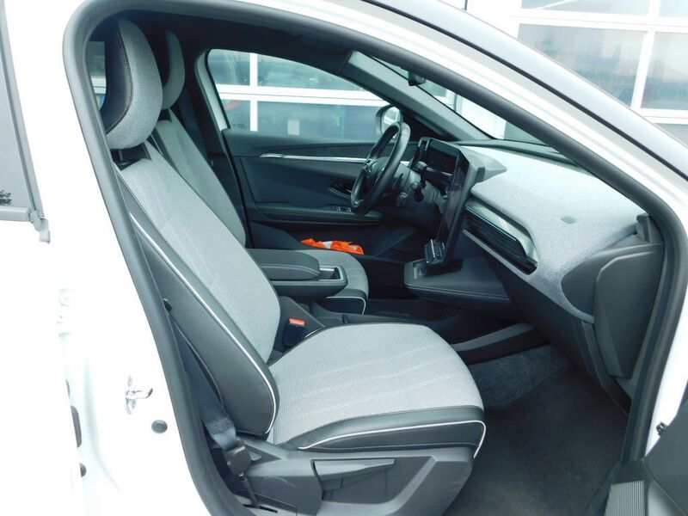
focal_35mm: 28
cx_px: 344
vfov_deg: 49.7
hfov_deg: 63.4
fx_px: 557
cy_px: 258
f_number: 3.2
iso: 125
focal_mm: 4.9
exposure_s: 1/100
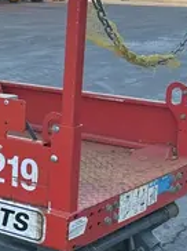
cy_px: 170
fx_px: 758
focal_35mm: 105
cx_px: -63
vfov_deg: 18.7
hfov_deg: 13.5
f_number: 1.5
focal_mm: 5.7
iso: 50
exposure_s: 1/476
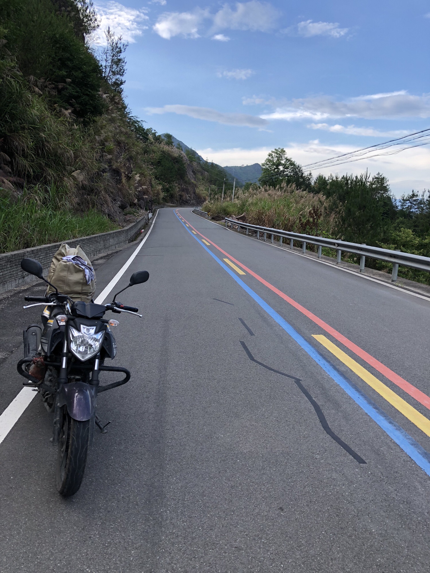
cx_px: 215
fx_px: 464
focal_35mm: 28
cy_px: 286
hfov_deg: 49.7
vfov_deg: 63.4
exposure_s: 1/552
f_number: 1.8
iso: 20
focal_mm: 3.99
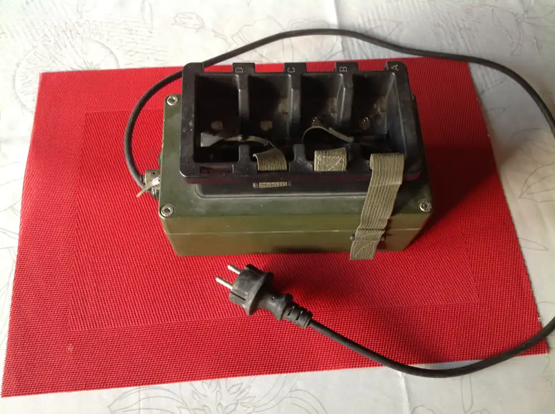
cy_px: 207
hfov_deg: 52.7
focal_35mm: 35
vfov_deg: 40.6
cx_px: 278
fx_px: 560
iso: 50
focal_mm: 4.28
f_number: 2.4
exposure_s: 1/30
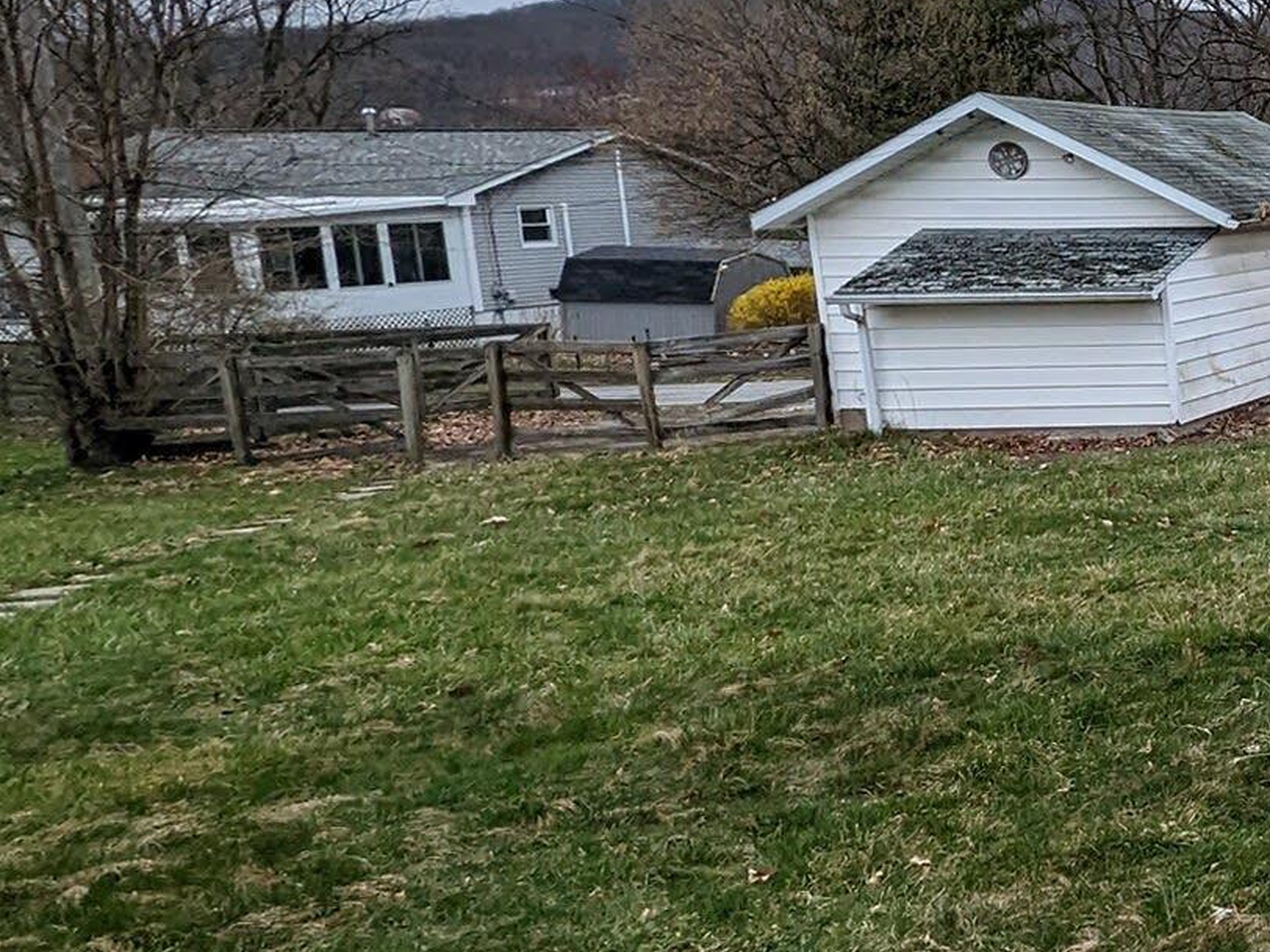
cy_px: 410
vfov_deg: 35.1
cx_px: 1977
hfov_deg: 27.6
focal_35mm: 41
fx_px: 1504
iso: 42
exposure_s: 1/633
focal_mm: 1.95
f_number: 2.2
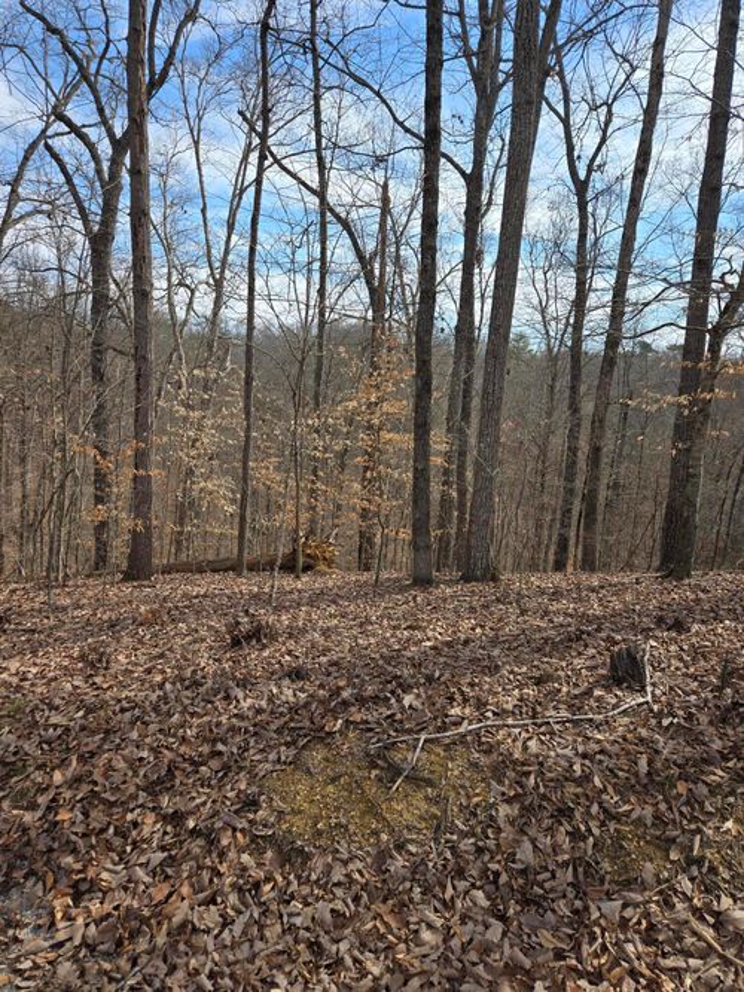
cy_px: 496
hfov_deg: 58.9
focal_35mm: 23
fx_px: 659
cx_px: 372
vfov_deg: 73.9
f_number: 1.8
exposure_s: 1/1321
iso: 25
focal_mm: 5.4
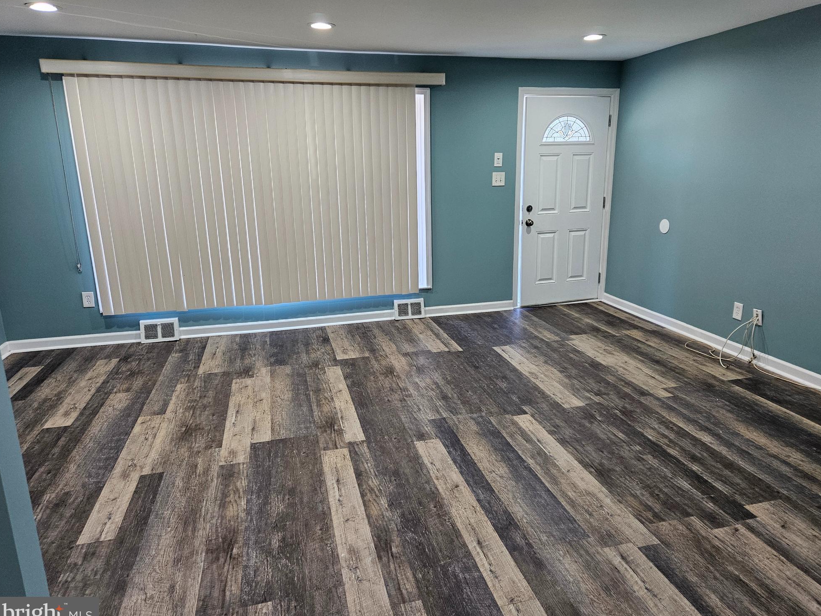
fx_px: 569
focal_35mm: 24
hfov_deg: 71.6
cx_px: 423
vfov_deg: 56.8
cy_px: 310
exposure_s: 1/120
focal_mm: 5.4
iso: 320
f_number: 1.8
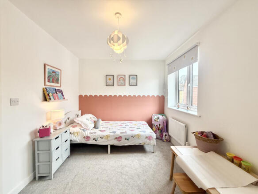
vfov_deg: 85.7
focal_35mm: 14
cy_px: 97
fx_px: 104
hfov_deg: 102.1
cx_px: 129
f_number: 2.2
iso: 80
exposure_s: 1/100
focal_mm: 2.22
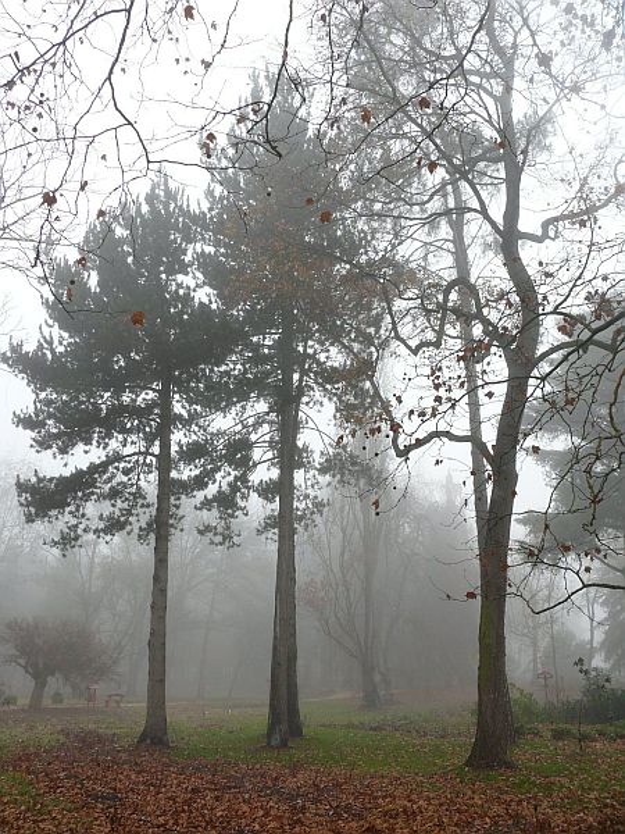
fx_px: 843
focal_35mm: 35
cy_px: 417
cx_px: 312
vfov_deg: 52.6
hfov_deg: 40.7
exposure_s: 1/160
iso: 100
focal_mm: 7.4
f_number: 4
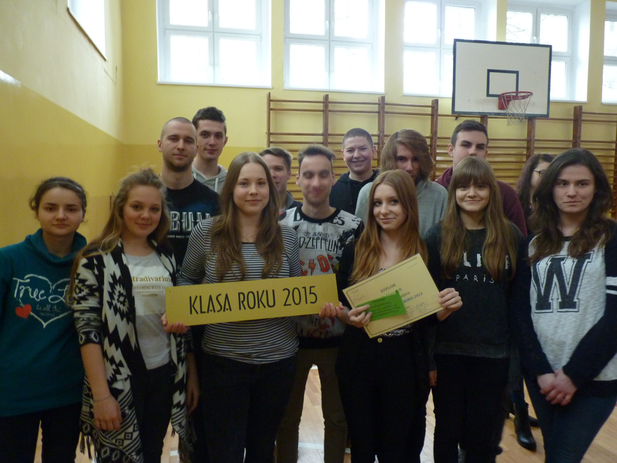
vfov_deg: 51.4
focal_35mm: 27
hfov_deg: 65.3
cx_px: 308
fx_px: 481
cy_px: 232
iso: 400
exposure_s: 1/5
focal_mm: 4.8
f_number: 2.8
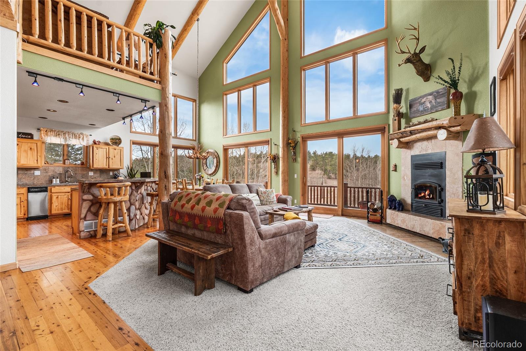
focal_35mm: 16
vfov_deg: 73.8
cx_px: 263
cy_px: 176
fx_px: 234
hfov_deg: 96.7
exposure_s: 1/5
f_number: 8
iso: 200
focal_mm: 16
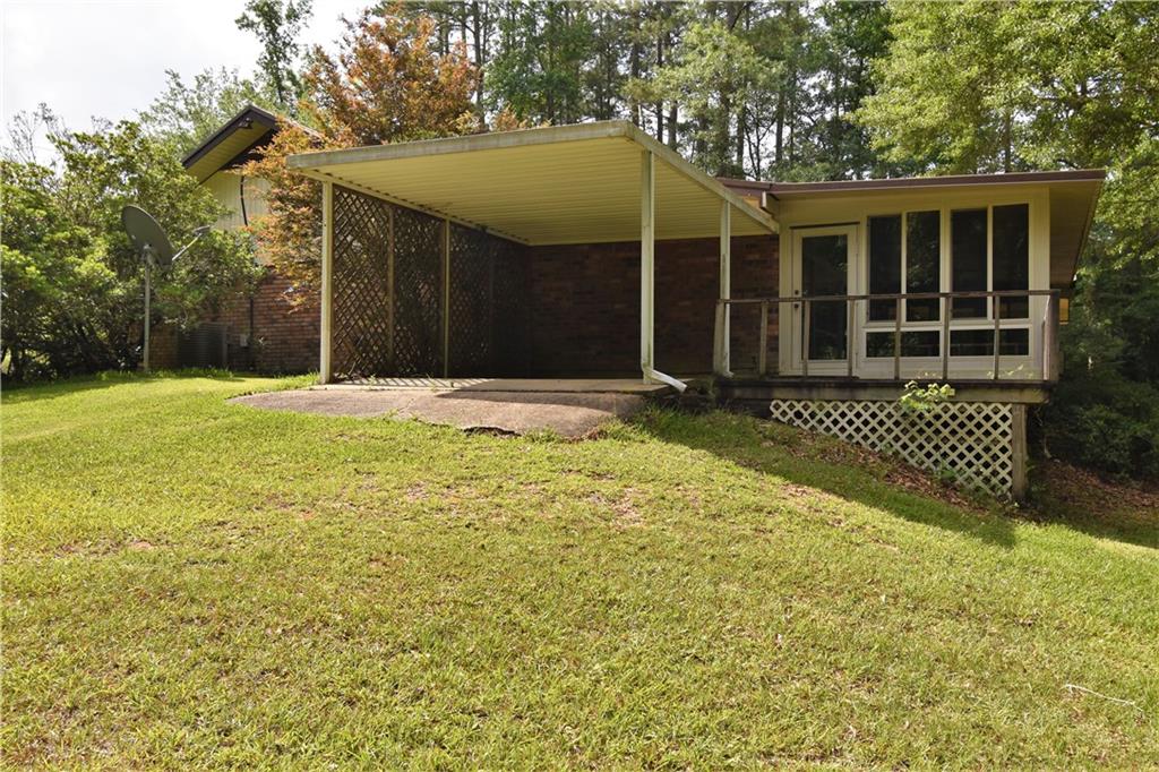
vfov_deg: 43.6
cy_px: 386
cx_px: 580
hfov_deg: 61.9
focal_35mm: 30
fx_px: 965
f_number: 9
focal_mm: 20
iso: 100
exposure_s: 1/200
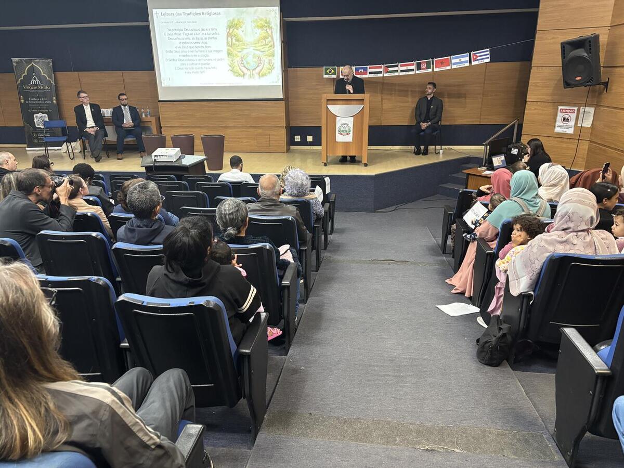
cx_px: 312
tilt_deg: -18.9
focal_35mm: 26
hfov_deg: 67.3
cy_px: 234
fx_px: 469
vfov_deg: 53.1
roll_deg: +1.6
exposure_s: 1/30
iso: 640
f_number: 1.6
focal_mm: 5.96
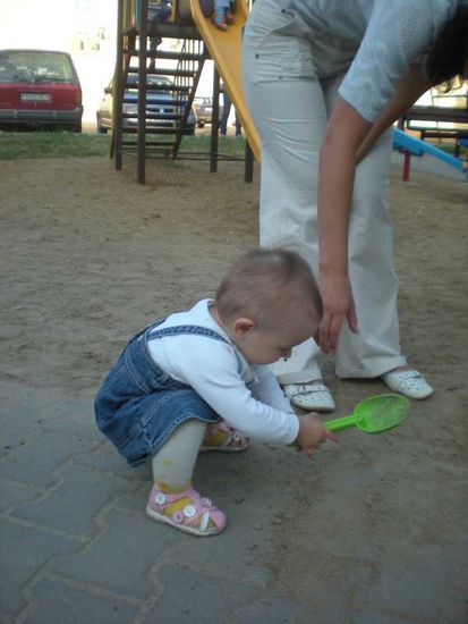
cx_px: 234
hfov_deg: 37.7
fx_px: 684
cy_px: 312
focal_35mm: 38
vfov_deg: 49.0
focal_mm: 6.3
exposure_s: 1/229
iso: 64
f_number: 3.1
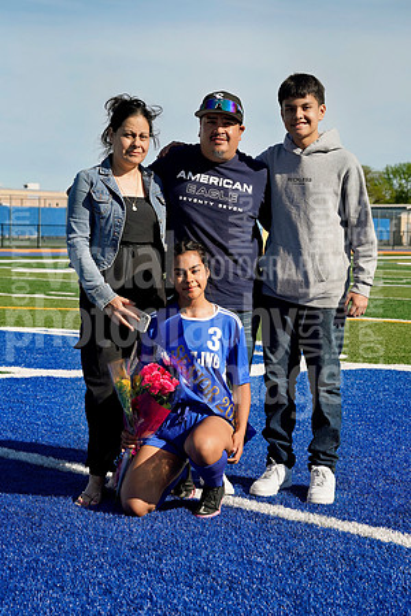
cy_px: 308
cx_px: 206
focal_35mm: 70
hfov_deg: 19.5
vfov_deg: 28.8
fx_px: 1199
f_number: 8
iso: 800
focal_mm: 70
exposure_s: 1/2000
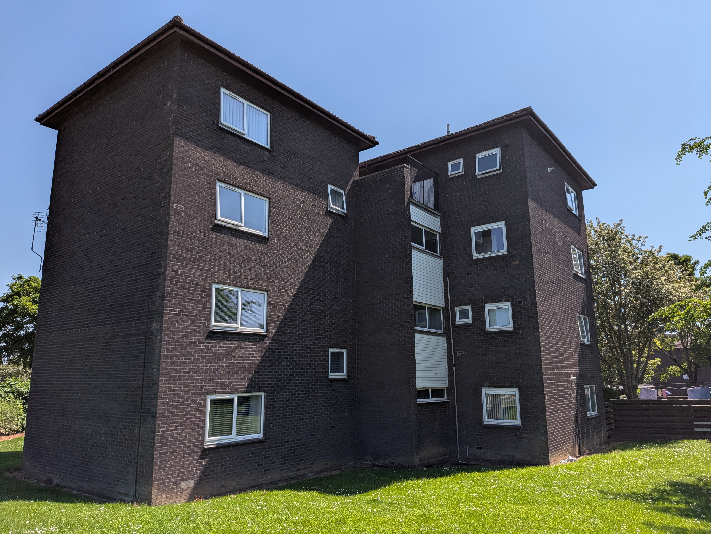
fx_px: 493
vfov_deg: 56.8
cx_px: 356
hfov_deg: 71.6
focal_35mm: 24
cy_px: 267
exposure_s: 1/1976
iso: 28
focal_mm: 4.53
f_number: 1.7
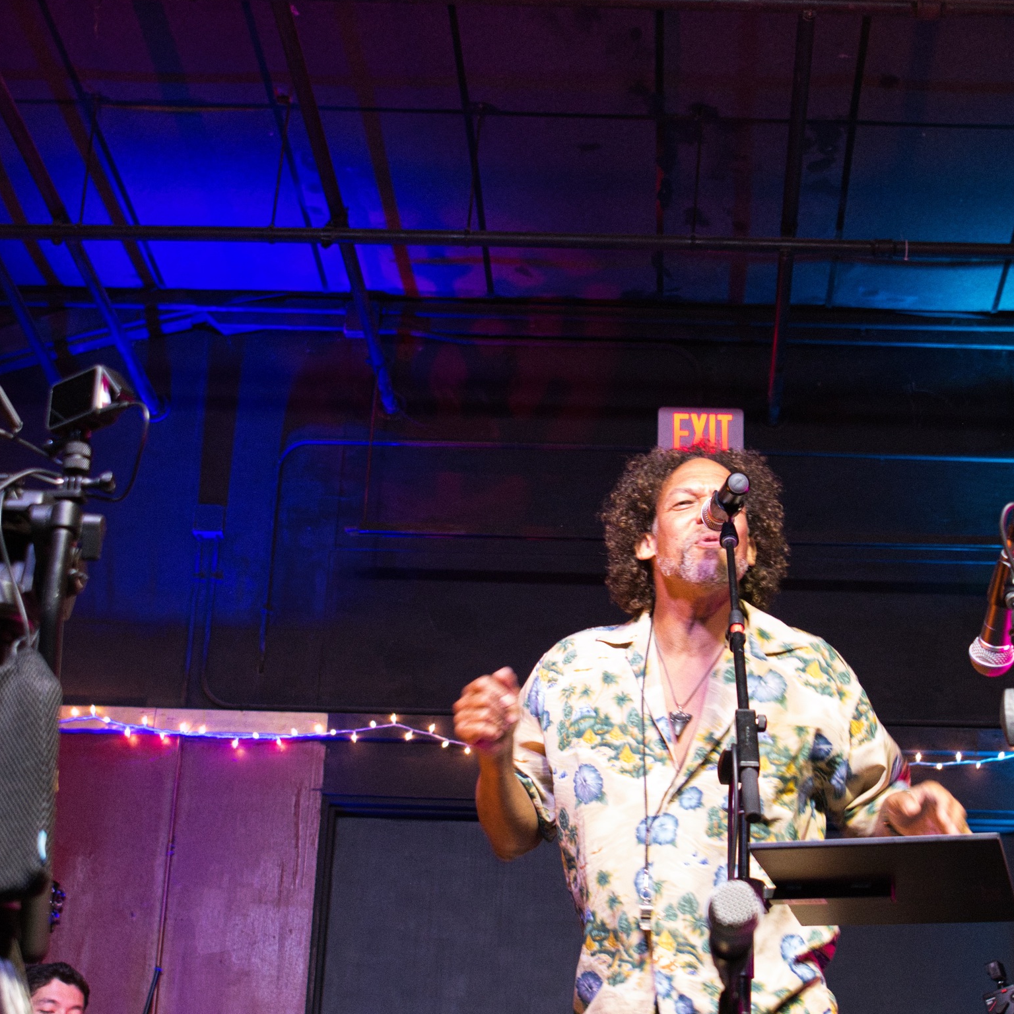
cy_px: 593
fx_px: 2088
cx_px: 656
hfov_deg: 27.2
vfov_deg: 27.3
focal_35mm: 63
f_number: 2.8
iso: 4000
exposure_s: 1/50
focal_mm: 24
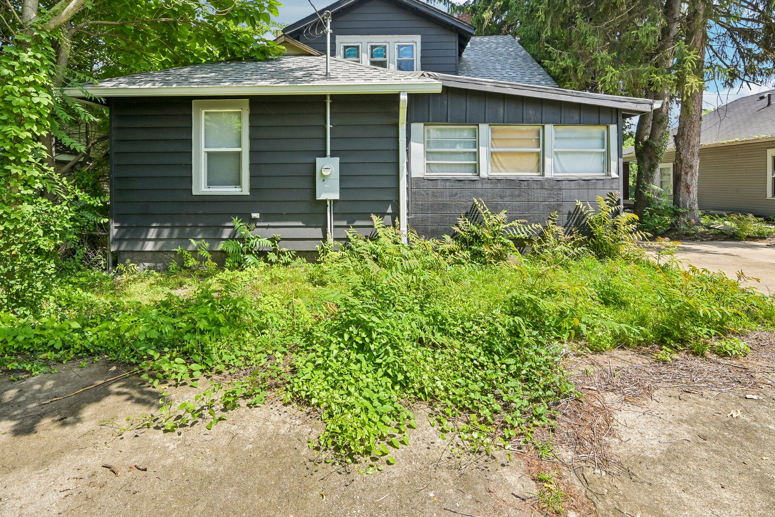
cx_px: 377
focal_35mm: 19
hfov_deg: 86.9
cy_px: 171
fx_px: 409
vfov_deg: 62.9
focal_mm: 14
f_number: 8
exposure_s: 1/125
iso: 100
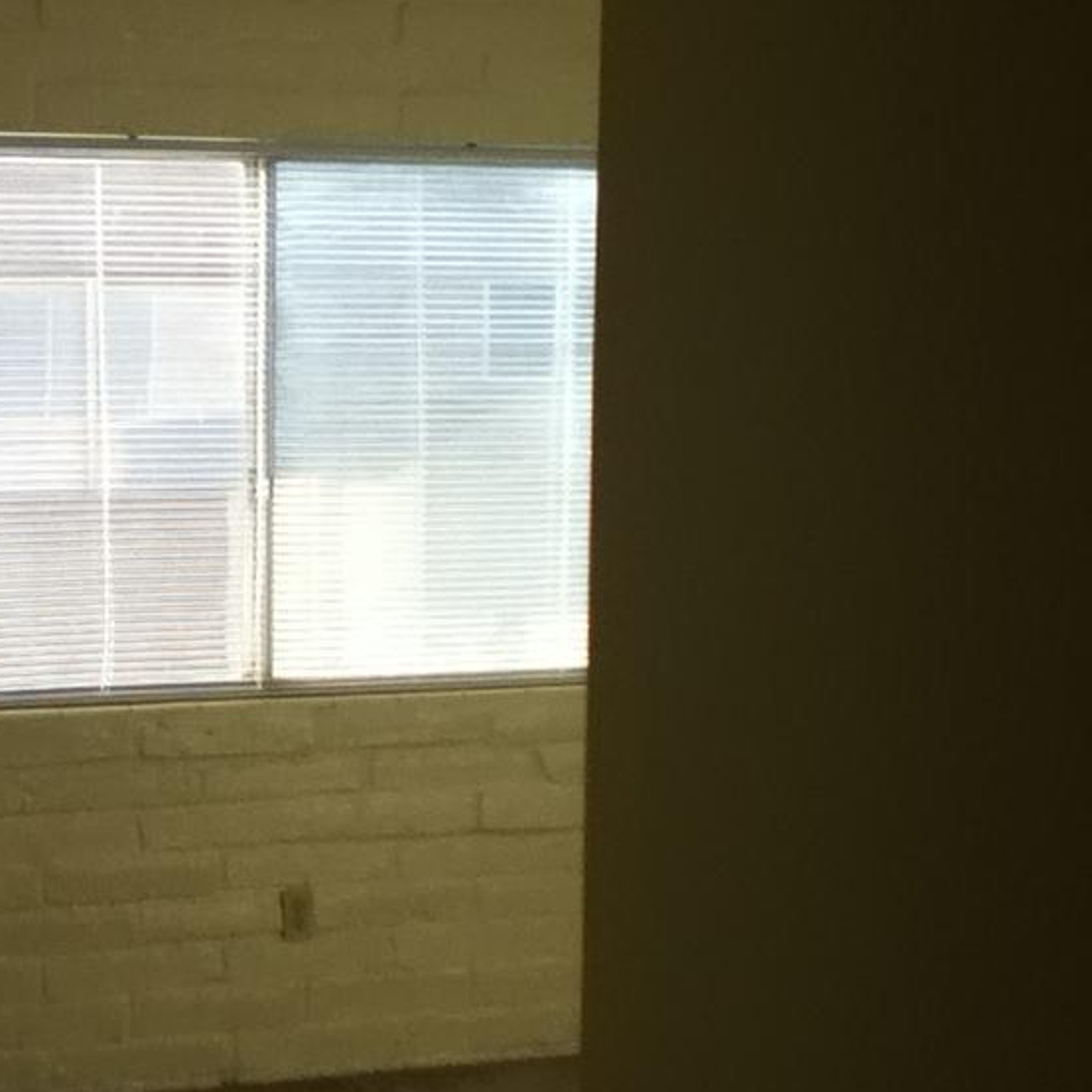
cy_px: 546
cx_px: 193
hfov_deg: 33.5
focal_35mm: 49
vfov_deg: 34.7
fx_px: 1749
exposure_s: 1/344
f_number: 2.4
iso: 80
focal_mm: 3.85
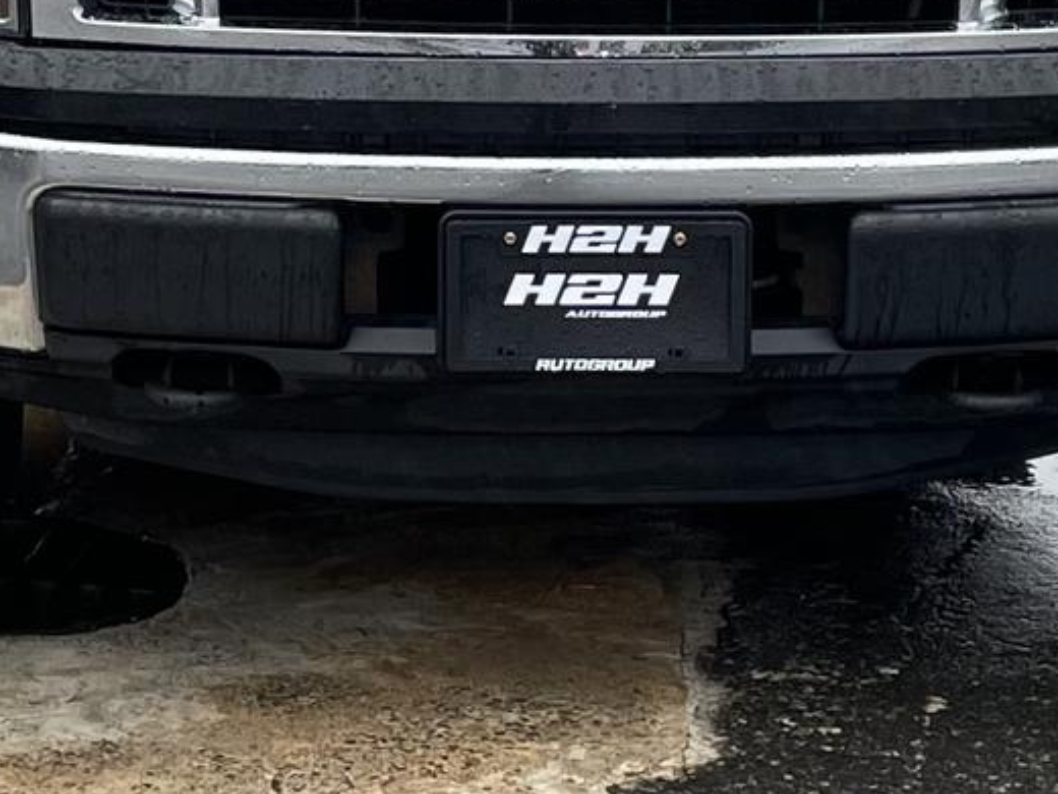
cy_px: -159
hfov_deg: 30.3
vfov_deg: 21.3
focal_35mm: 64
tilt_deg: -9.4
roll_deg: -2.5
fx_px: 1956
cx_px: 568
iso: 32
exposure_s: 1/129
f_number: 1.6
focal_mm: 4.2
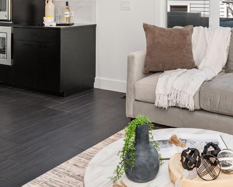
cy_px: 2
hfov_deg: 38.7
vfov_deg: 30.0
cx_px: 170
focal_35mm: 47
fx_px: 324
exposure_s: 1/3
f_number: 8
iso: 400
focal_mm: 16
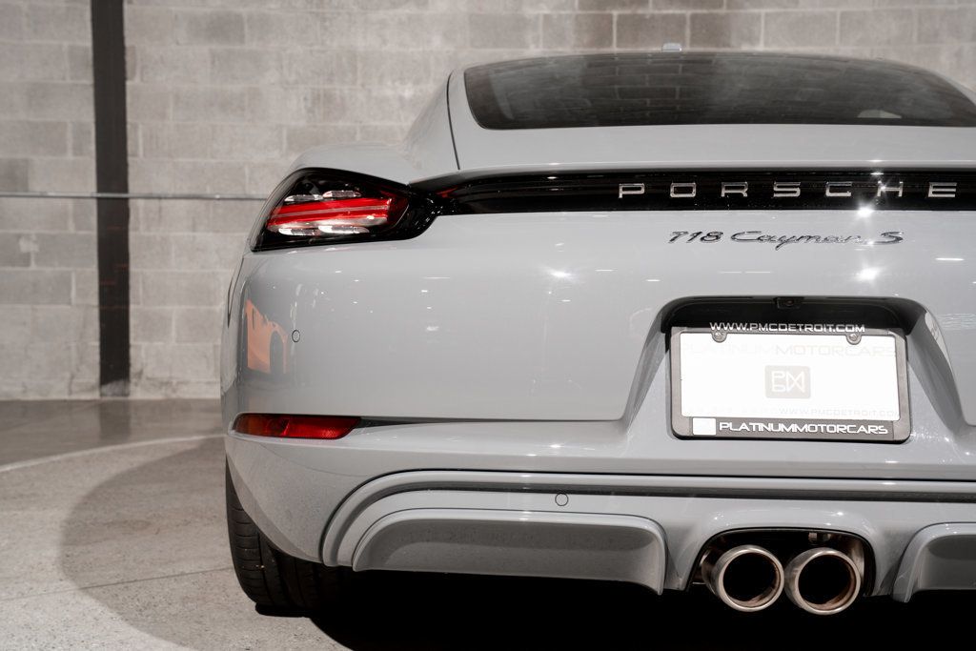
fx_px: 1247
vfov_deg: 29.3
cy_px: 326
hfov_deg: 42.7
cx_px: 488
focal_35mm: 46
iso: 250
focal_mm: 46
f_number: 6.3
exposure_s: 1/60
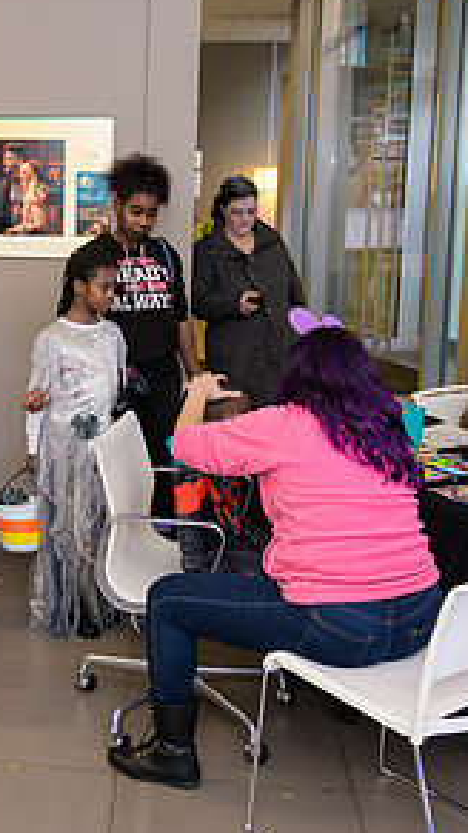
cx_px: 9
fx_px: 1104
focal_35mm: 50
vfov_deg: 41.1
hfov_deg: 23.0
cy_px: 327
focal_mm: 24
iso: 800
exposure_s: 1/125
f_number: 3.2
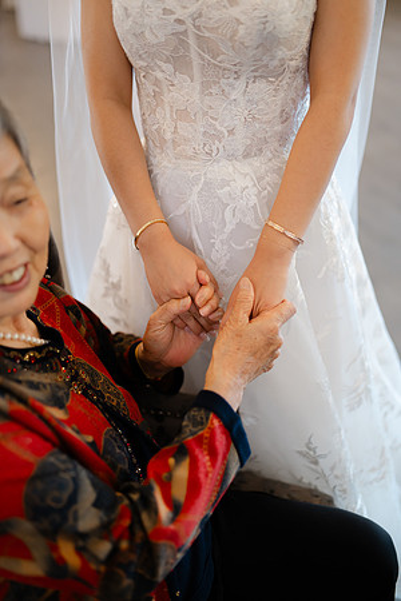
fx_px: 585
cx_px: 200
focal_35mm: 35
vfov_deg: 54.4
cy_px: 300
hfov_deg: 37.9
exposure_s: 1/160
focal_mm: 35
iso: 640
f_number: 1.4
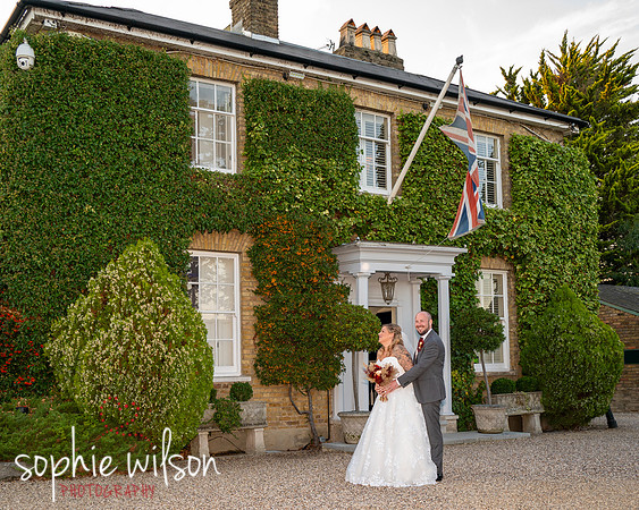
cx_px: 320
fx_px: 826
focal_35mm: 44
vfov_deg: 34.2
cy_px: 324
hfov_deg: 42.3
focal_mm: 30.5
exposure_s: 1/200
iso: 500
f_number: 4.5
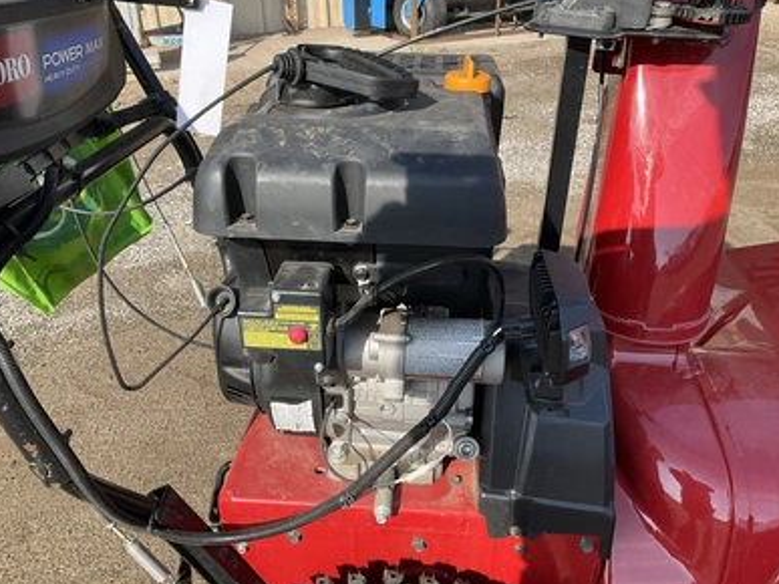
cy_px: 288
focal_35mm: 30
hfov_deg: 60.0
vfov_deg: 46.8
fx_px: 675
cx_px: 393
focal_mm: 3
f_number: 1.8
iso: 25
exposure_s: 1/674
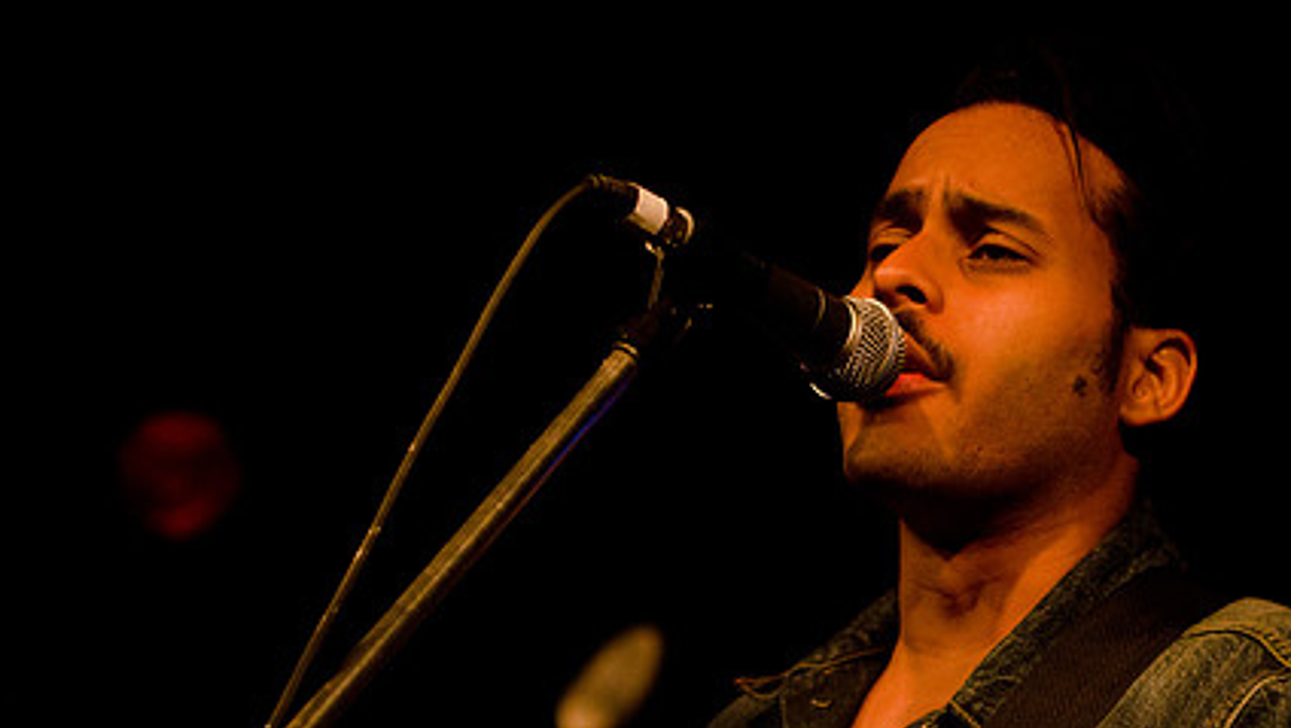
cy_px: 573
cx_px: 840
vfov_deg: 8.1
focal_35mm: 150
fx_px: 5137
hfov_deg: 14.3
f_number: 2.8
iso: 2000
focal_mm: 70
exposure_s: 1/60
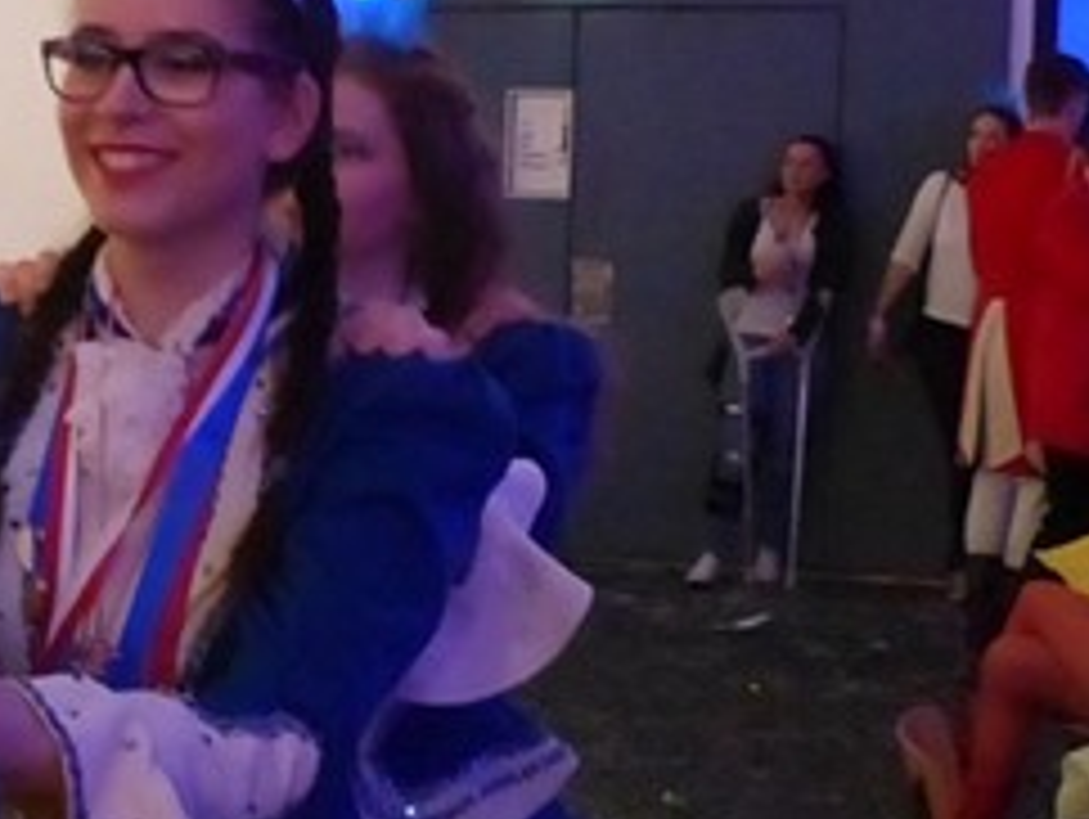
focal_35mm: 76
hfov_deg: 24.9
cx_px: 104
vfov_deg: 19.4
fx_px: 2393
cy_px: 371
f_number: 2.8
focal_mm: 5.5
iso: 1600
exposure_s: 1/80
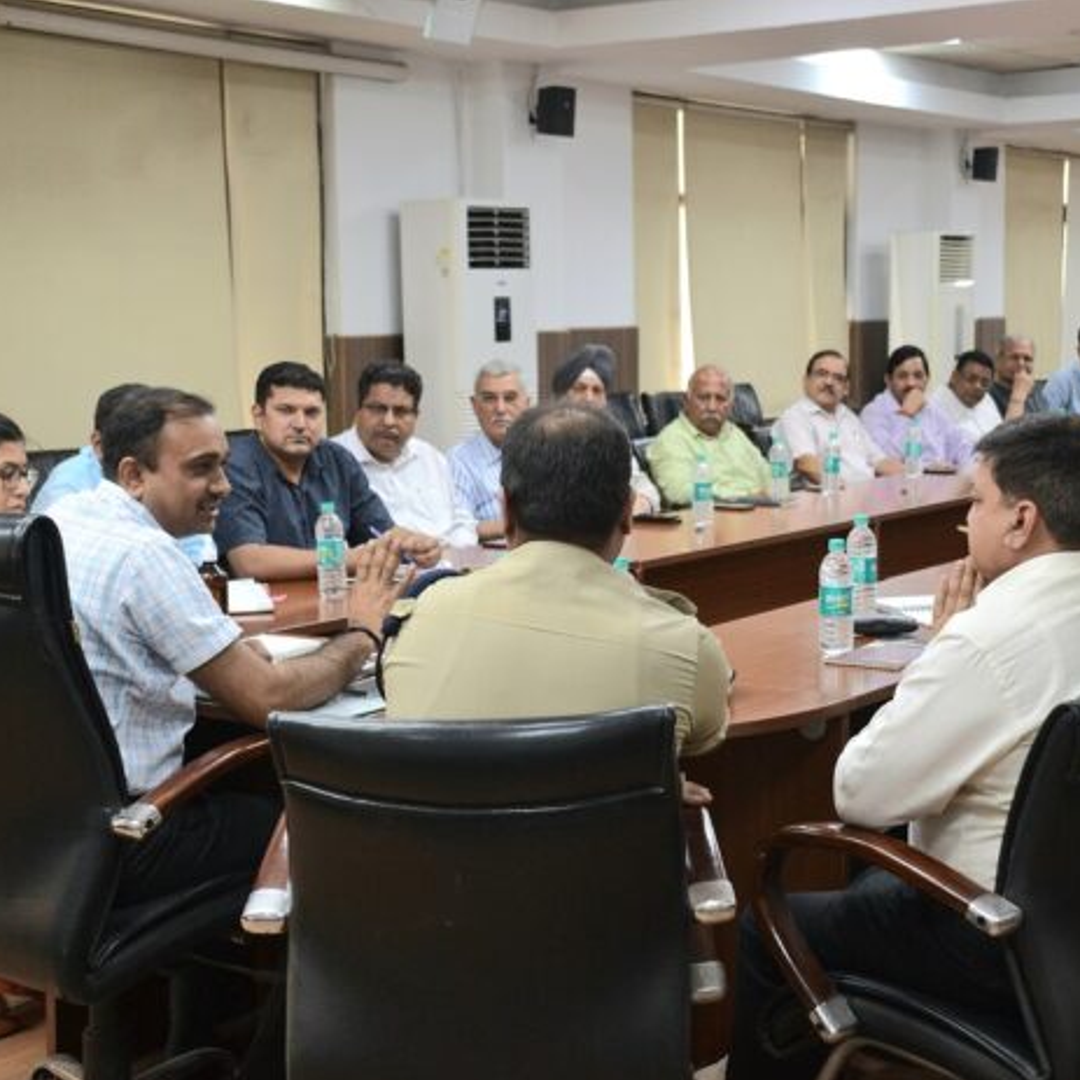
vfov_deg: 31.6
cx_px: 619
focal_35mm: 54
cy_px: 542
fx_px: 1906
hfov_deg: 31.6
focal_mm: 28
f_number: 4
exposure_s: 1/60.2
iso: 720
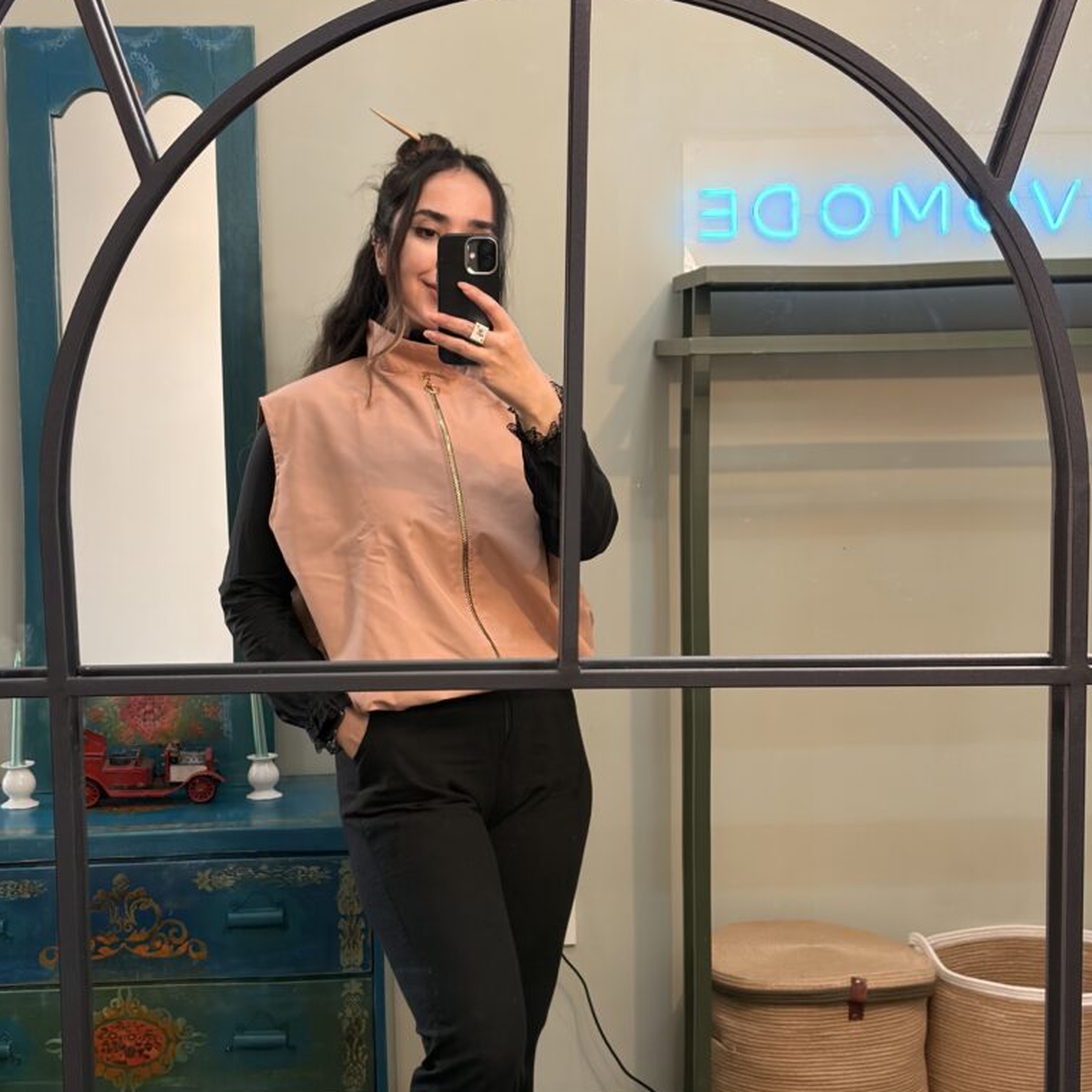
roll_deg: +0.7
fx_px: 2213
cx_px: 544
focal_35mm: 62
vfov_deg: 27.7
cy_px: 603
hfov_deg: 27.7
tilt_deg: -10.2
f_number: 1.6
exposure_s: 1/33
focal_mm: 5.96
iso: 125
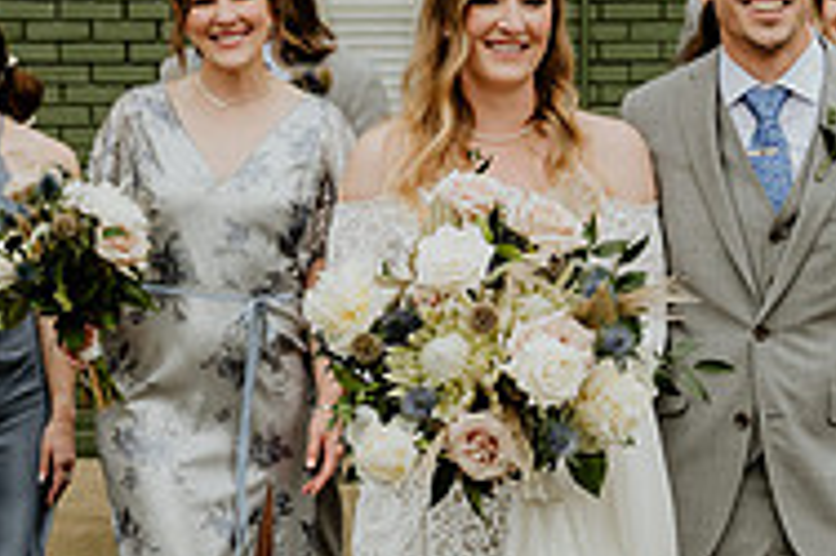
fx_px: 2575
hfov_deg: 18.4
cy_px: 227
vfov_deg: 12.3
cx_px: 525
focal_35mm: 111
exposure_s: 1/640
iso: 125
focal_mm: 36
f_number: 2.8
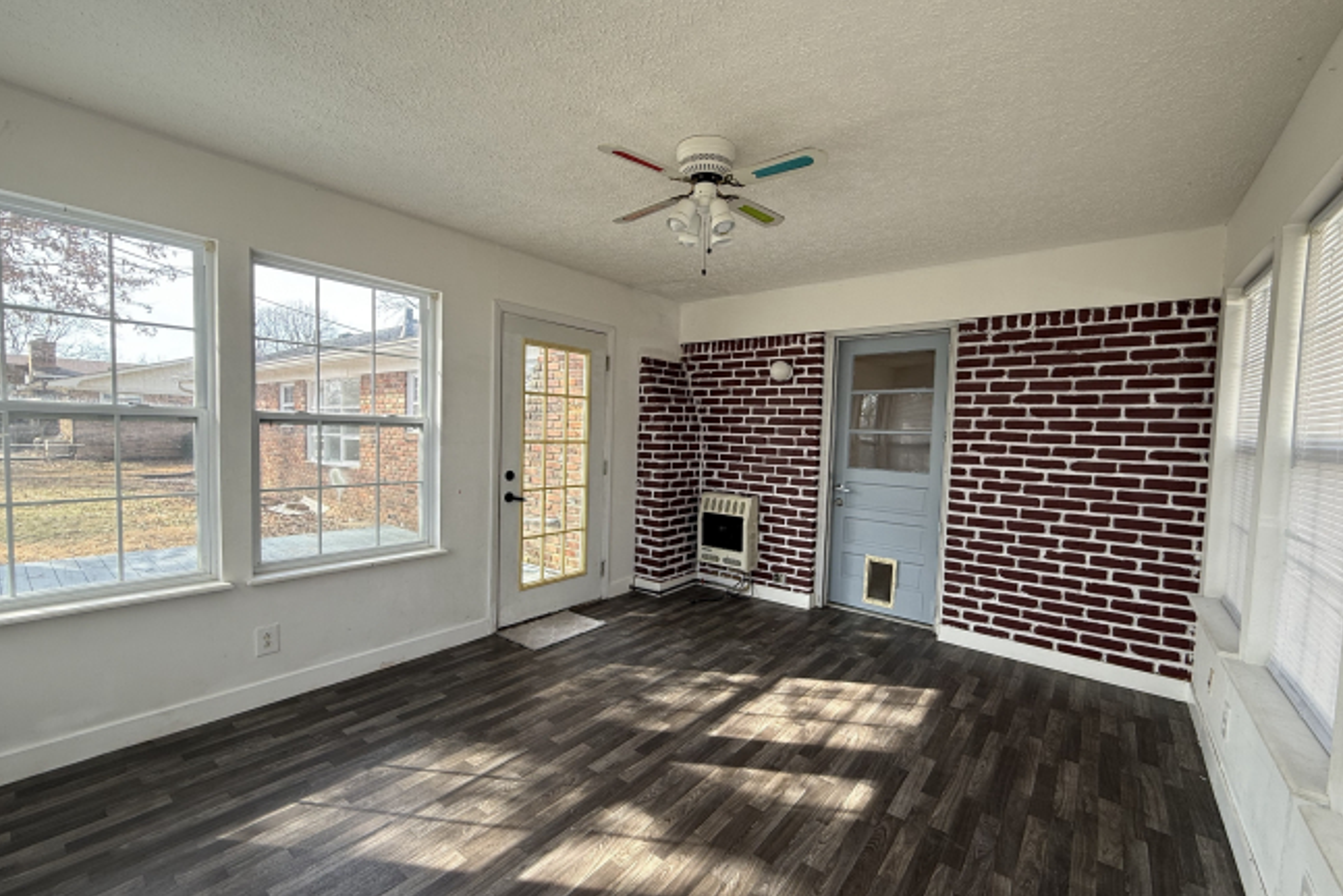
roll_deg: -1.4
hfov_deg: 100.4
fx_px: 560
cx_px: 686
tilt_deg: -1.9
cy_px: 460
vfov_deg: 77.4
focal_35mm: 15
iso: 50
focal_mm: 2.22
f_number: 2.2
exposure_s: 1/99
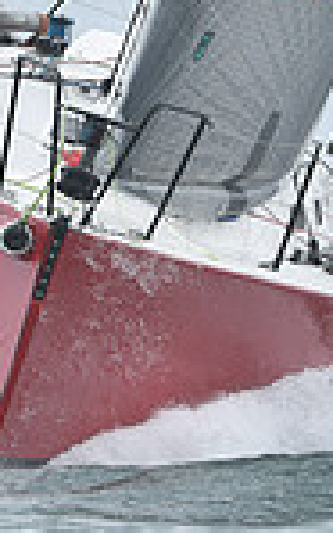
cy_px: 156
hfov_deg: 1.0
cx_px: 140
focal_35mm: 1348
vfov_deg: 1.6
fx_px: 19593
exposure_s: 1/1000
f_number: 5.6
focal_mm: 340
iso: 320
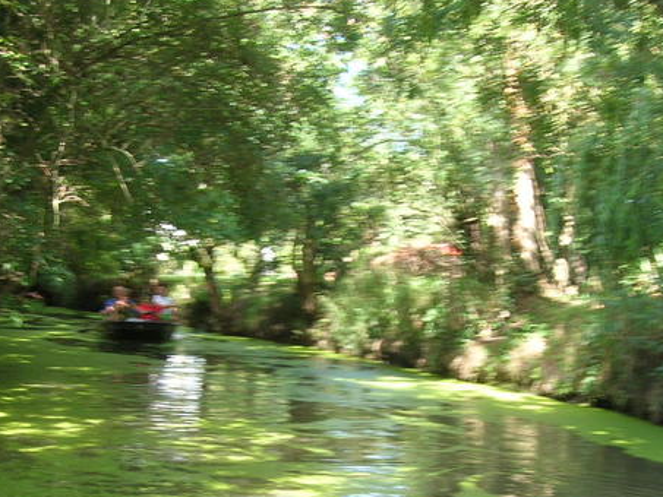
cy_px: 386
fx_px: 1092
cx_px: 341
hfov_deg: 33.8
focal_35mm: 57
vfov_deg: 25.3
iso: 50
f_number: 4.9
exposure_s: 1/18.6
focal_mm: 5.7
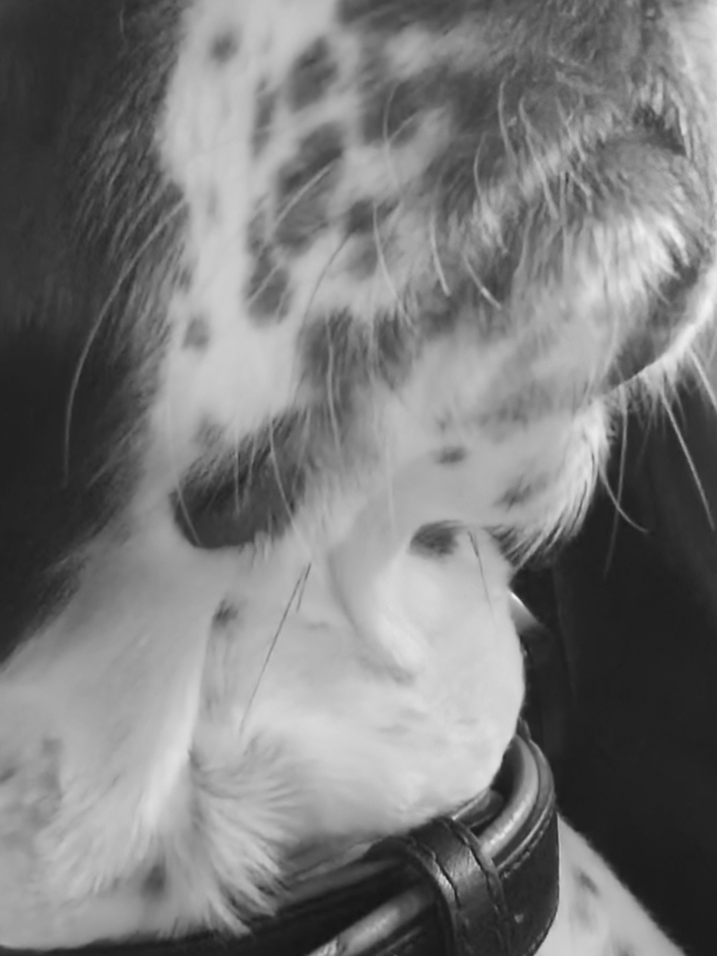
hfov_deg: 19.8
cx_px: 486
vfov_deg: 26.3
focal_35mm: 74
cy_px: 437
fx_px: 2044
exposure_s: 1/20
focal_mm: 3.09
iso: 1600
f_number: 2
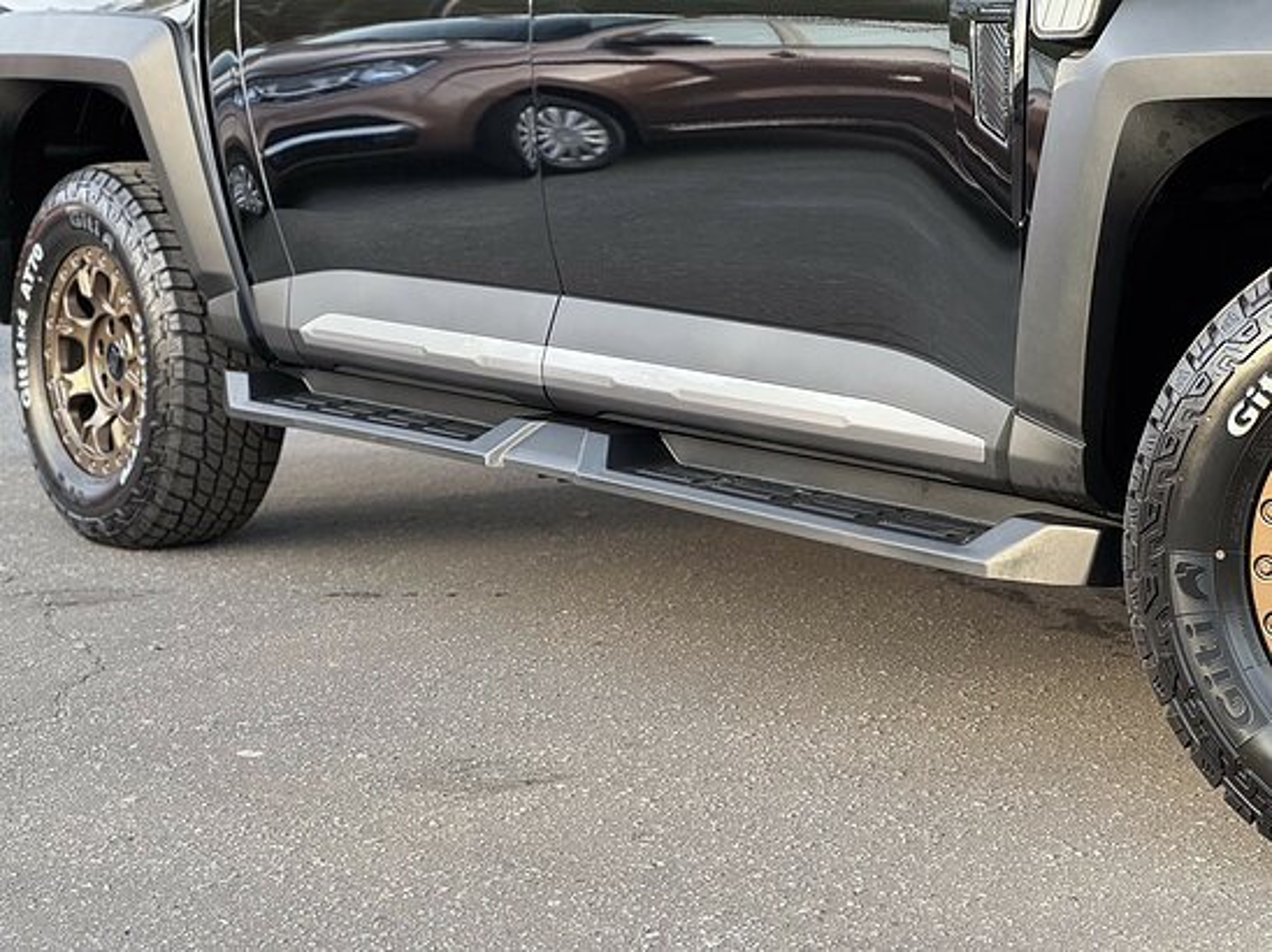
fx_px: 2827
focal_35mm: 77
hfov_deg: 25.4
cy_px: 476
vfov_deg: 19.1
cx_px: 636
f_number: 2.8
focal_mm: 9
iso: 125
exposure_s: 1/99
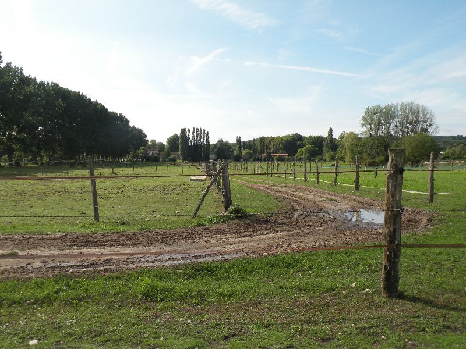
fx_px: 444
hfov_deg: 55.4
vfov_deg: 42.9
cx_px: 233
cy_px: 174
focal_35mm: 33
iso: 100
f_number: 3.5
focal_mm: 5.8
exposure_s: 1/986
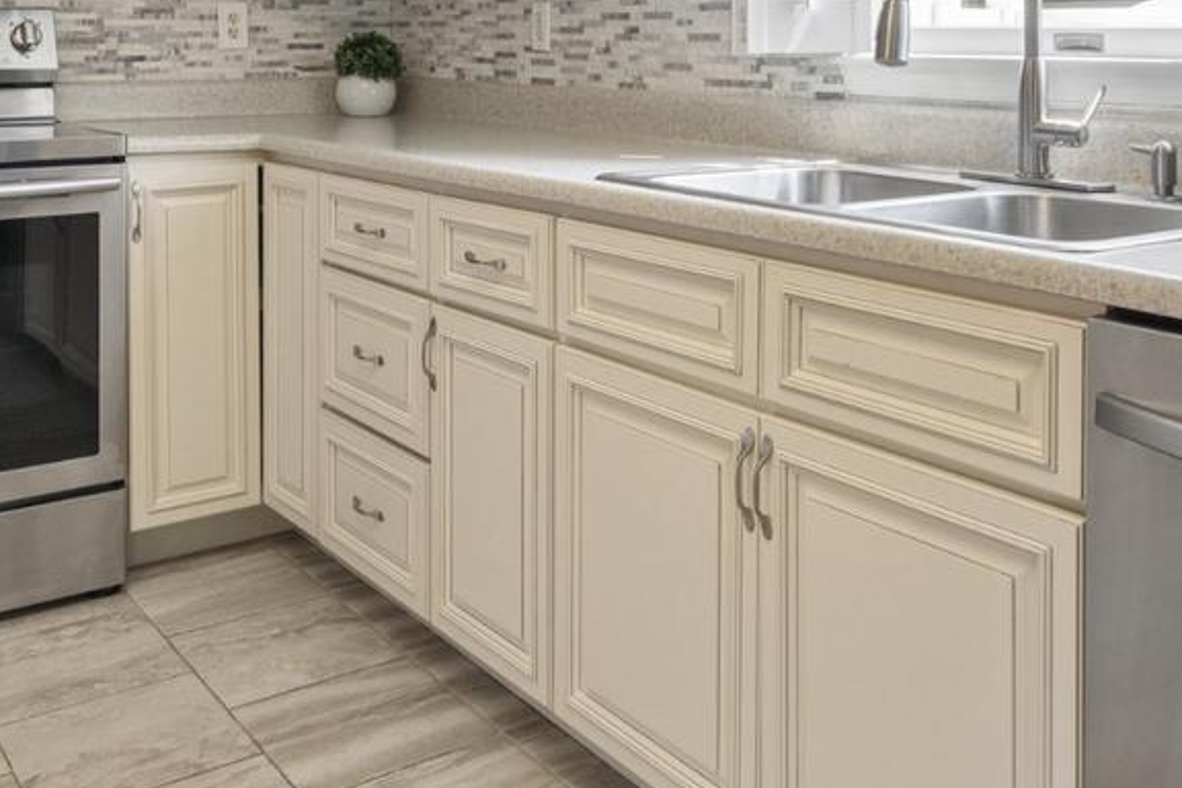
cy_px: 31
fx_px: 1354
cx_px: 636
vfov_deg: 30.5
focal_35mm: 41
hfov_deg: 47.1
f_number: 8
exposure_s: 1/50
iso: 400
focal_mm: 11
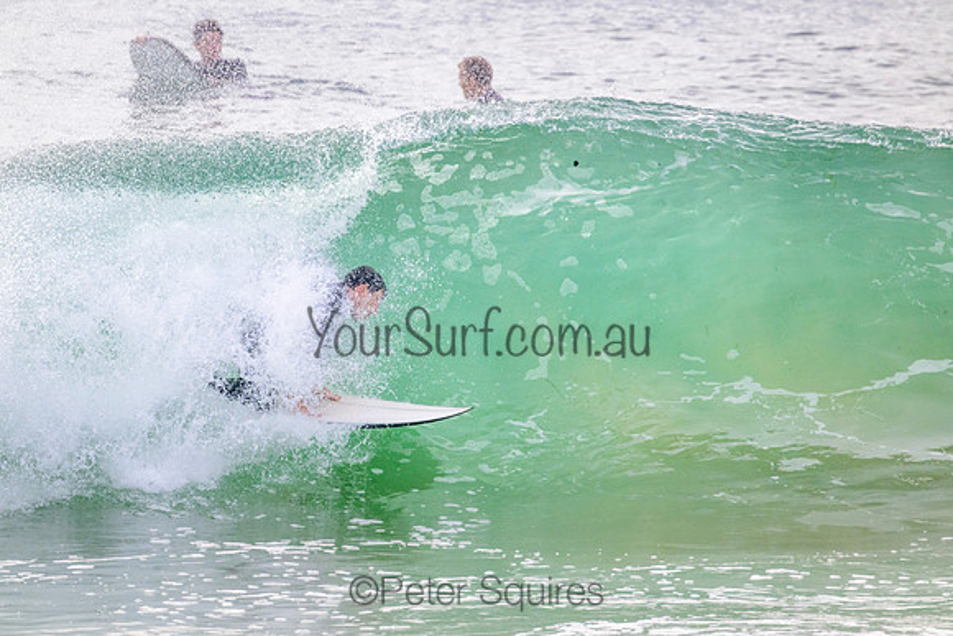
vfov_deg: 1.7
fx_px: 21182
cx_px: 476
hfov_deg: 2.6
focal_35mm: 800
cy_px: 318
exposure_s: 1/2000
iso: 2000
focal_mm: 800
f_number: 11
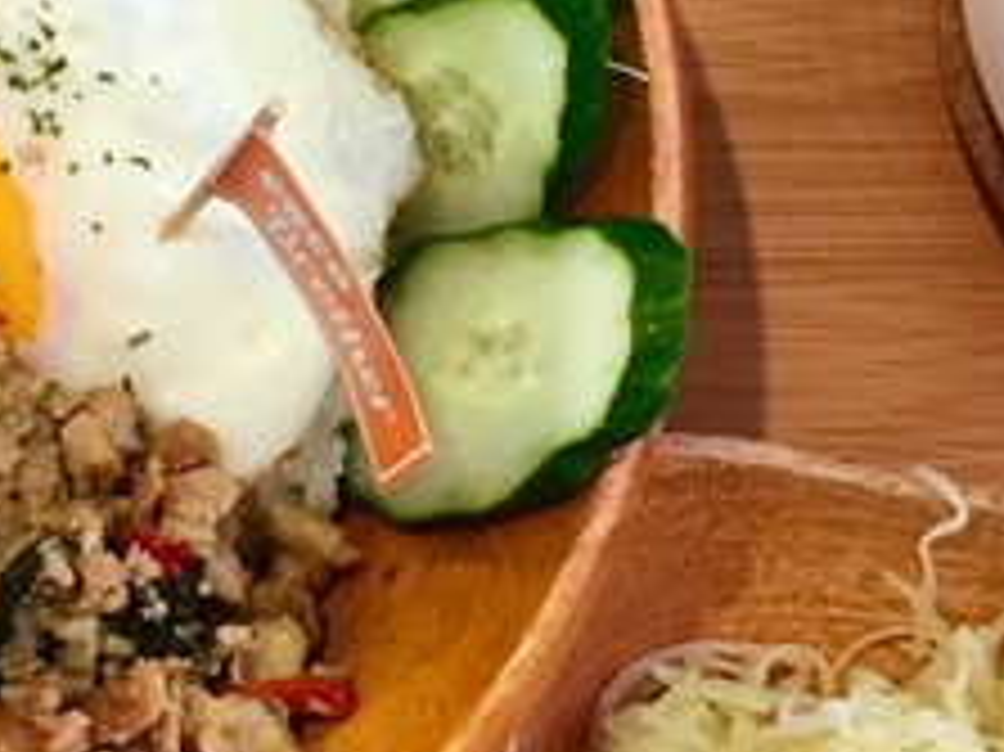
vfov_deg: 13.1
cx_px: 410
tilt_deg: -80.7
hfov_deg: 17.4
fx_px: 3276
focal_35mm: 113
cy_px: 275
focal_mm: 4.15
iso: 40
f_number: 2.2
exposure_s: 1/30
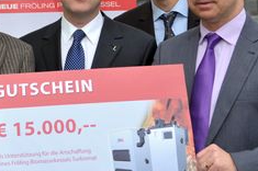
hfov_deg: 23.4
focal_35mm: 85
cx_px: 37
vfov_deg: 15.9
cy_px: 42
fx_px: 608
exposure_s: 1/60
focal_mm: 26
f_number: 2.8
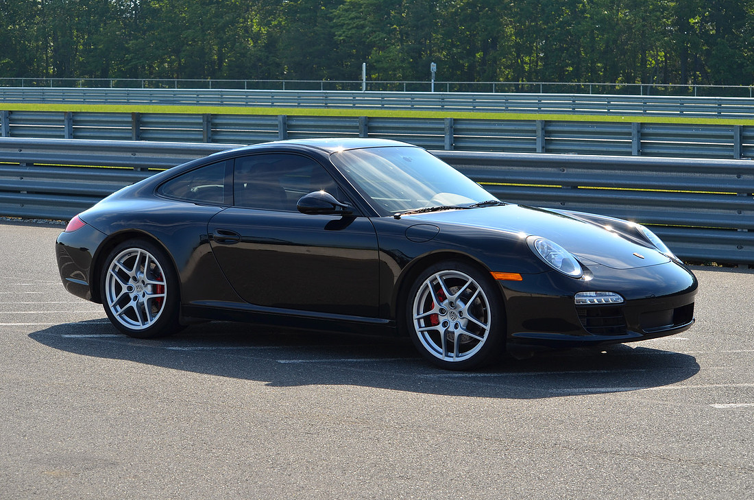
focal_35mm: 82
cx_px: 377
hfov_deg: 24.7
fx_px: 1725
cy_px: 250
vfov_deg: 16.5
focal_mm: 55
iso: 100
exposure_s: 1/250
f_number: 8
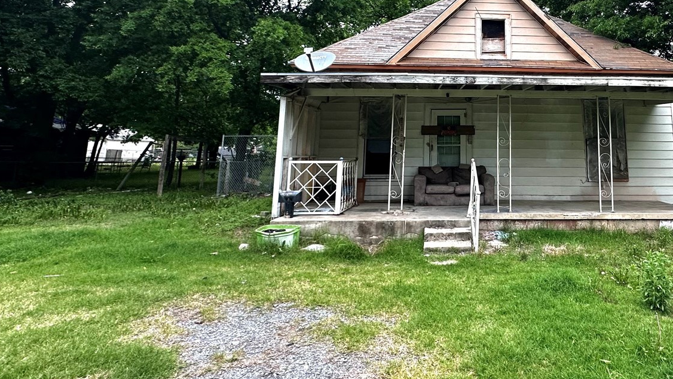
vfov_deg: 42.1
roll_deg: -0.3
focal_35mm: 26
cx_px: 470
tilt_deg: +11.0
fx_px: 464
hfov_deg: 69.0
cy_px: 66
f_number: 2.2
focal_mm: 2.22
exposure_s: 1/99
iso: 100
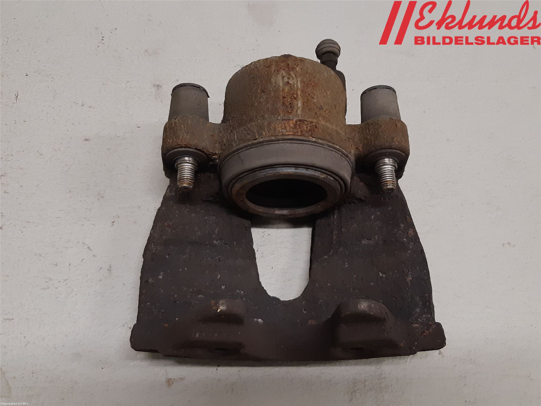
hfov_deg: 67.3
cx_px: 270
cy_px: 203
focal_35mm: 26
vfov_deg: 53.1
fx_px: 406
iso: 125
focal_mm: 3.93
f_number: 1.7
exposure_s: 1/50
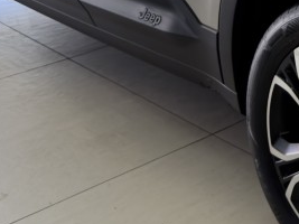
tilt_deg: -9.6
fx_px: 794
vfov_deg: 14.8
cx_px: 395
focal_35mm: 92
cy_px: -120
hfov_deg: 19.5
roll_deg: +0.4
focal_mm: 6.76
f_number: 1.78
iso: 125
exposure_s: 1/100
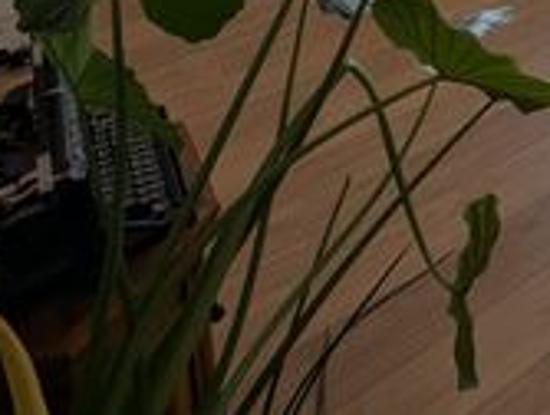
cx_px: 626
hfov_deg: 36.1
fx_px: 685
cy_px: -326
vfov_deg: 21.8
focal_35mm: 43
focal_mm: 2.23
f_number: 1.95
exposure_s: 1/47.6
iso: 37
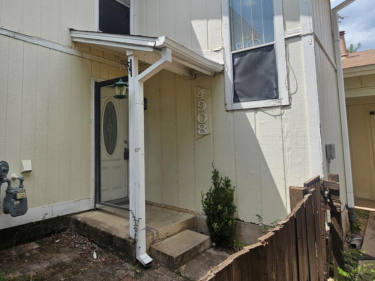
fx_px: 238
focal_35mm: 22
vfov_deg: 60.8
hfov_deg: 72.0
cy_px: 120
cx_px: 102
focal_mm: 2.2
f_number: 2.2
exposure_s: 1/1468
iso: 50
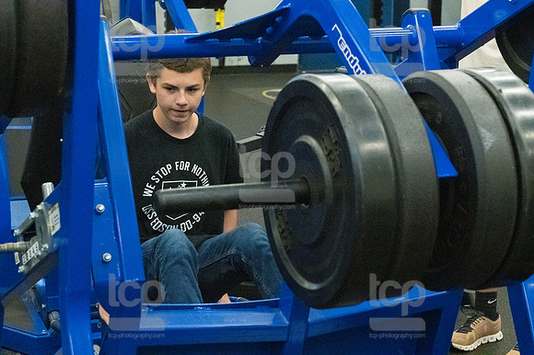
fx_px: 1290
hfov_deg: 23.4
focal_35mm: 87
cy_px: 178
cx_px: 267
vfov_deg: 15.7
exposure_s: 1/400
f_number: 5.6
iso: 10000
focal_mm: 58
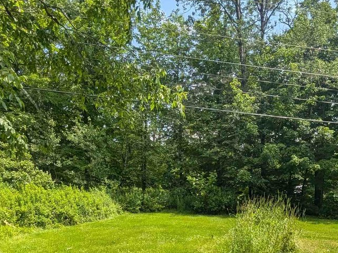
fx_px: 293
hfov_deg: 59.5
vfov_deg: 42.2
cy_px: 236
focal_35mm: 30
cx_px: 202
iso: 50
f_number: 1.7
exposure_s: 1/1672
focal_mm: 2.02
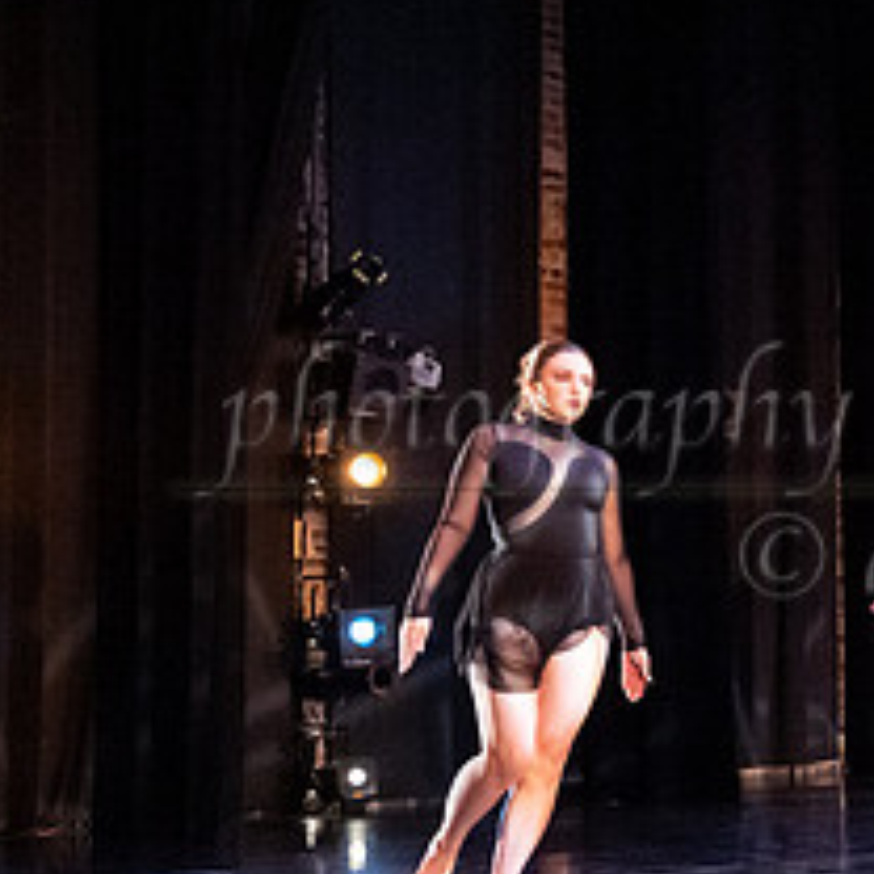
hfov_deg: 18.9
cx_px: 1390
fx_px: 2228
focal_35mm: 78
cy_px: 481
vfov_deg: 22.2
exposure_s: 1/250
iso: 6400
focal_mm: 28
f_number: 3.2
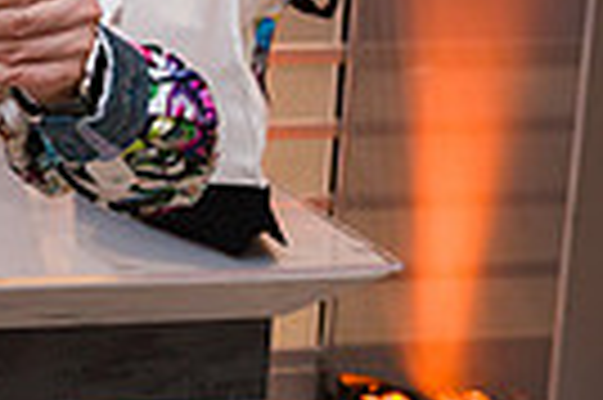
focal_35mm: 117
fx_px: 1957
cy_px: -155
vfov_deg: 11.3
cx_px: -558
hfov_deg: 14.8
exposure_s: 1/160
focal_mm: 26.5
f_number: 3.2
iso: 800
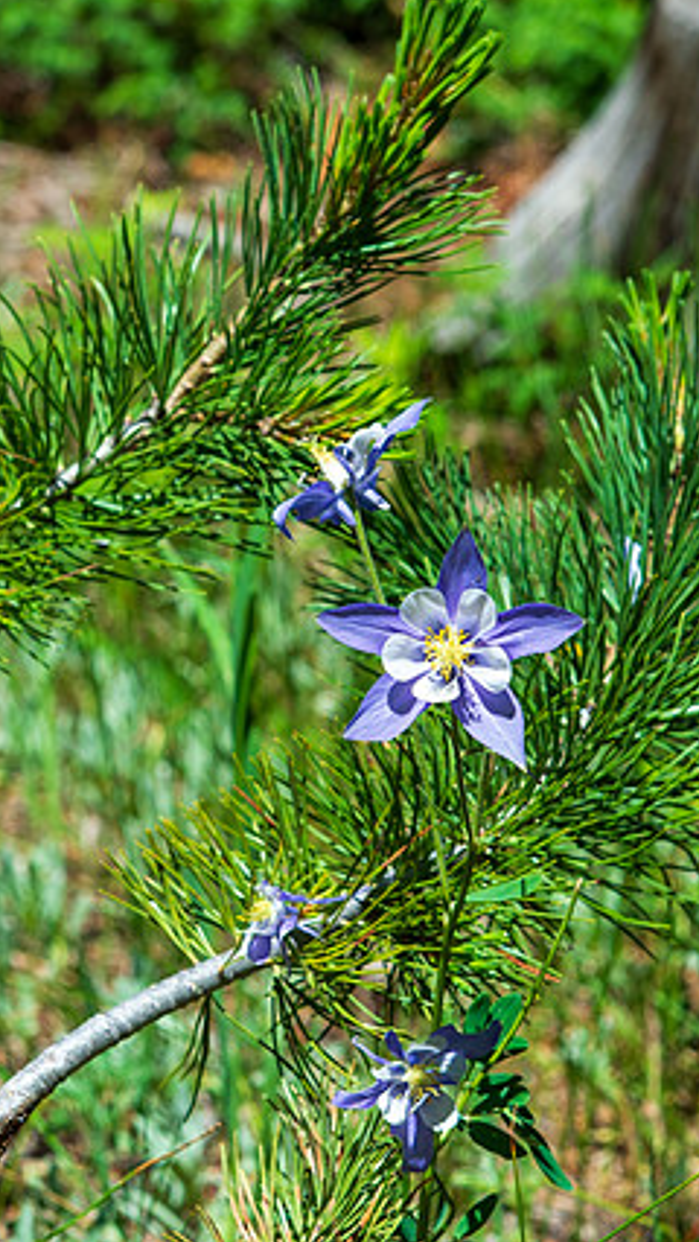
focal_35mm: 150
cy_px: 670
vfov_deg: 14.3
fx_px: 4937
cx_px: 421
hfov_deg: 8.1
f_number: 9
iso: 360
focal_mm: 70
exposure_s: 1/500
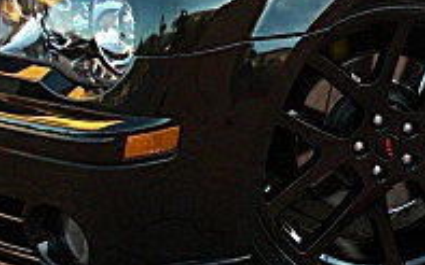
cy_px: -11
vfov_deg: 10.5
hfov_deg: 16.4
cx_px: 442
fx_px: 1436
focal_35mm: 124
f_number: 2.8
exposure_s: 1/100
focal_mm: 6.3
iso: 200
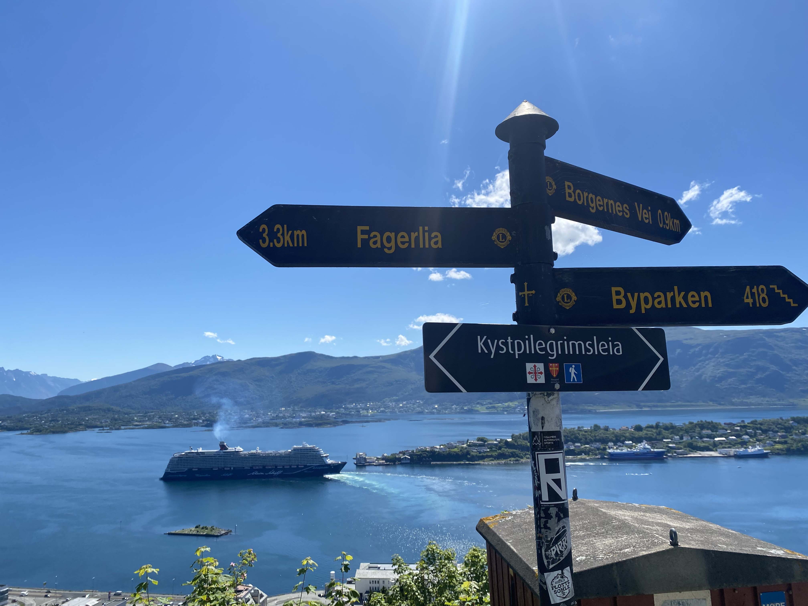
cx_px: 404
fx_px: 607
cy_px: 303
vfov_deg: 53.1
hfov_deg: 67.3
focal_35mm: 26
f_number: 1.8
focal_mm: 4.25
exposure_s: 1/4444
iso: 32
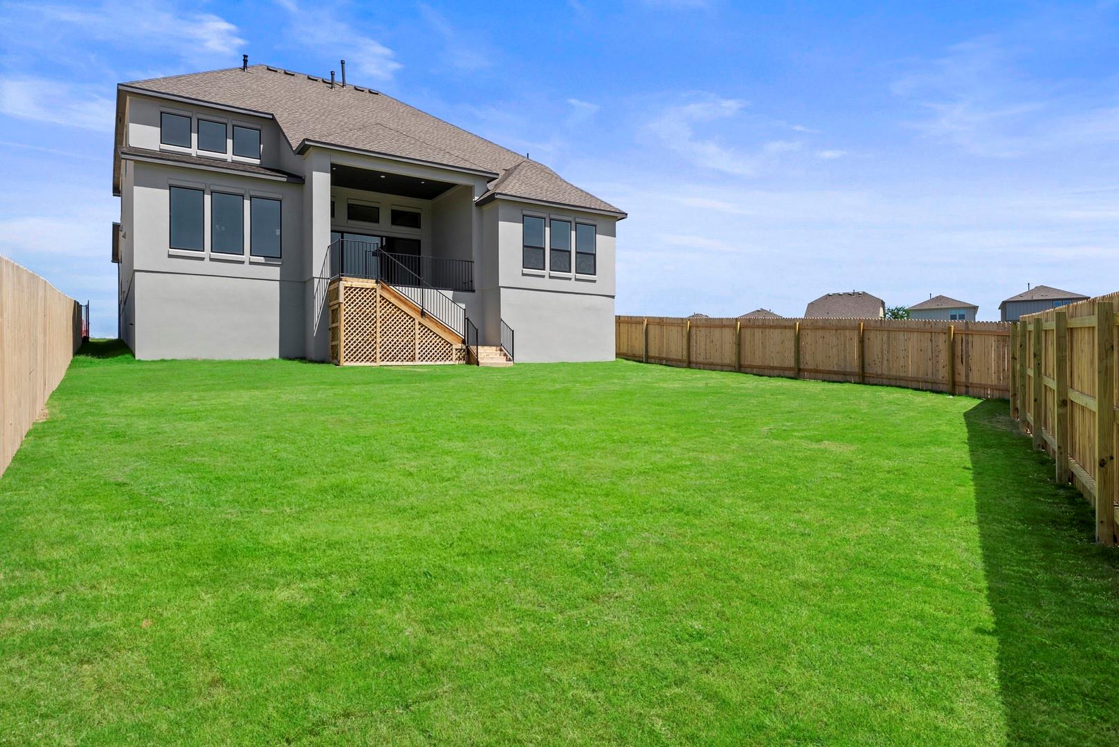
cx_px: 560
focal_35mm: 22
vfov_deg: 57.3
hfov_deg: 78.6
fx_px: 684
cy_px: 374
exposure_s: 1/500
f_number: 11
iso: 160
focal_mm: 22
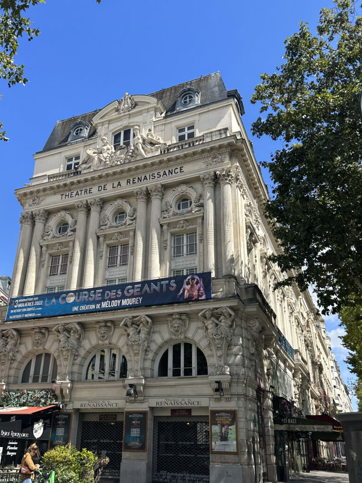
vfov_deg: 58.3
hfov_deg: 45.3
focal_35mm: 31
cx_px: 157
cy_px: 263
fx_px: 432
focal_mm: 6.86
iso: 80
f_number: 1.78
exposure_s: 1/3356
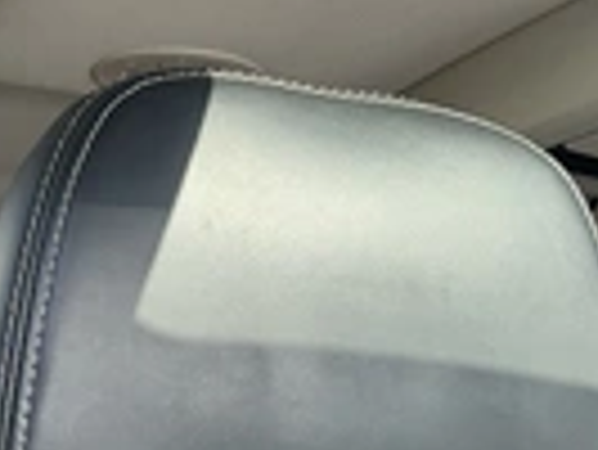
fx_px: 1452
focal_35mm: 84
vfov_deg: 17.2
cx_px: 135
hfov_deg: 23.0
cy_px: 450
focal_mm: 3
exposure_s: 1/122
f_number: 1.8
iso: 32
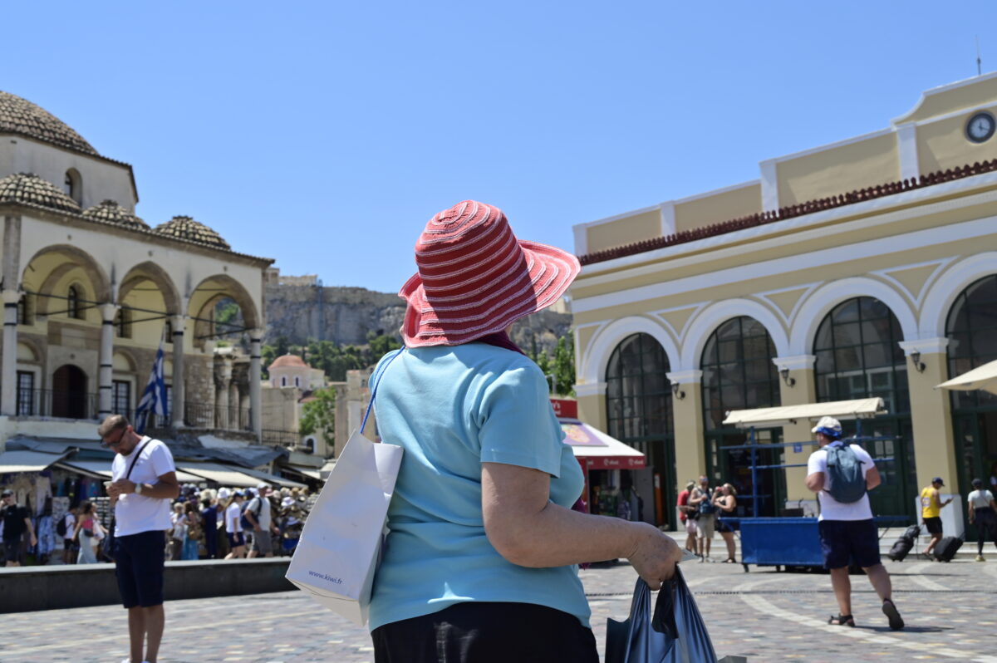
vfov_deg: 31.8
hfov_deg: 46.4
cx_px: 498
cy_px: 332
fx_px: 1162
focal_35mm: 42
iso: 160
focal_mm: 42
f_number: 9
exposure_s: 1/400
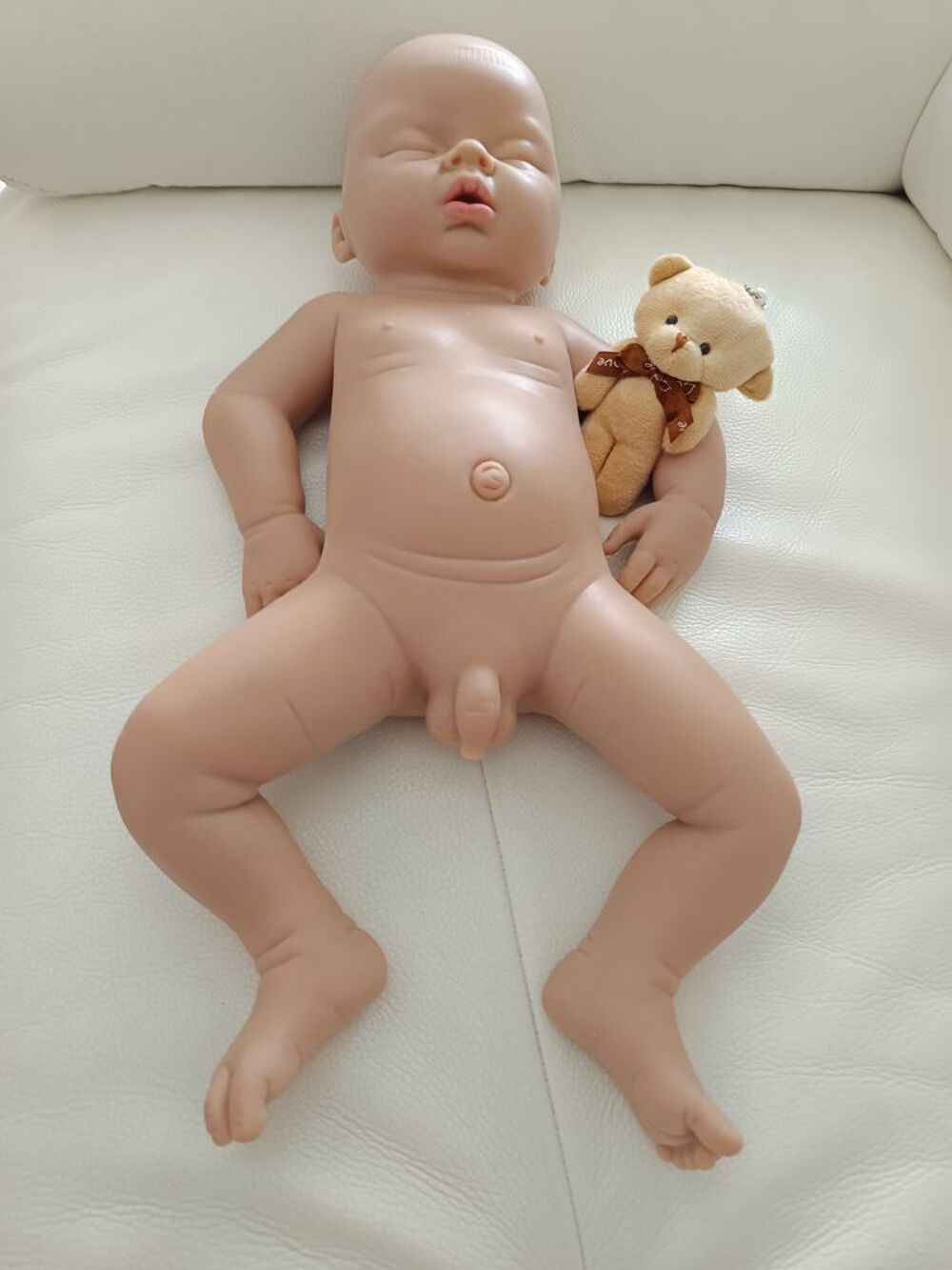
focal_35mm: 24
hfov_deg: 56.8
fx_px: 880
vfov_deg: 71.6
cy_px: 635
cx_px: 476
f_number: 1.7
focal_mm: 5.31
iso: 155
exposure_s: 1/50
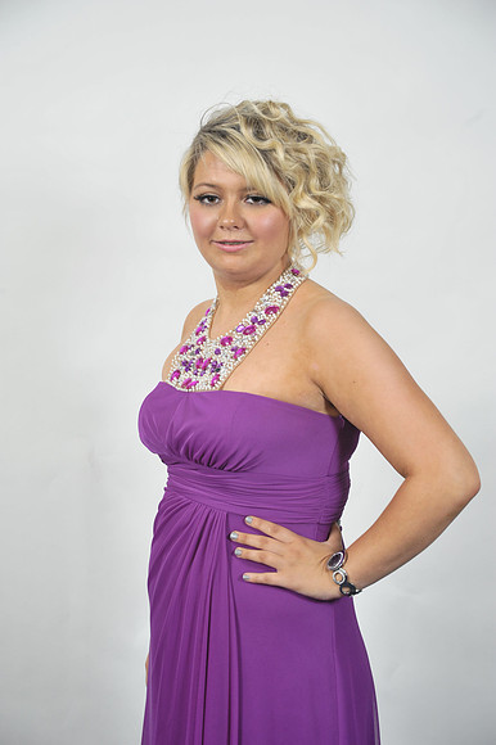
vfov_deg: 23.9
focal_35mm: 85
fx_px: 1759
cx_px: 248
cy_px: 372
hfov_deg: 16.1
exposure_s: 1/160
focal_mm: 85
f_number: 7.1
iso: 1000
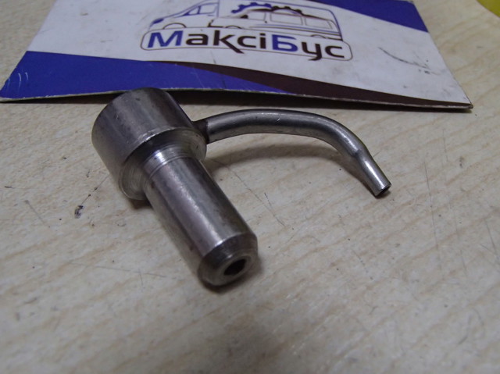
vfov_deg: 38.6
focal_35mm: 37
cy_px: 187
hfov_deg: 50.2
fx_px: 534
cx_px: 250
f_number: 4.7
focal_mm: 6.64
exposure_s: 1/80
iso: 800
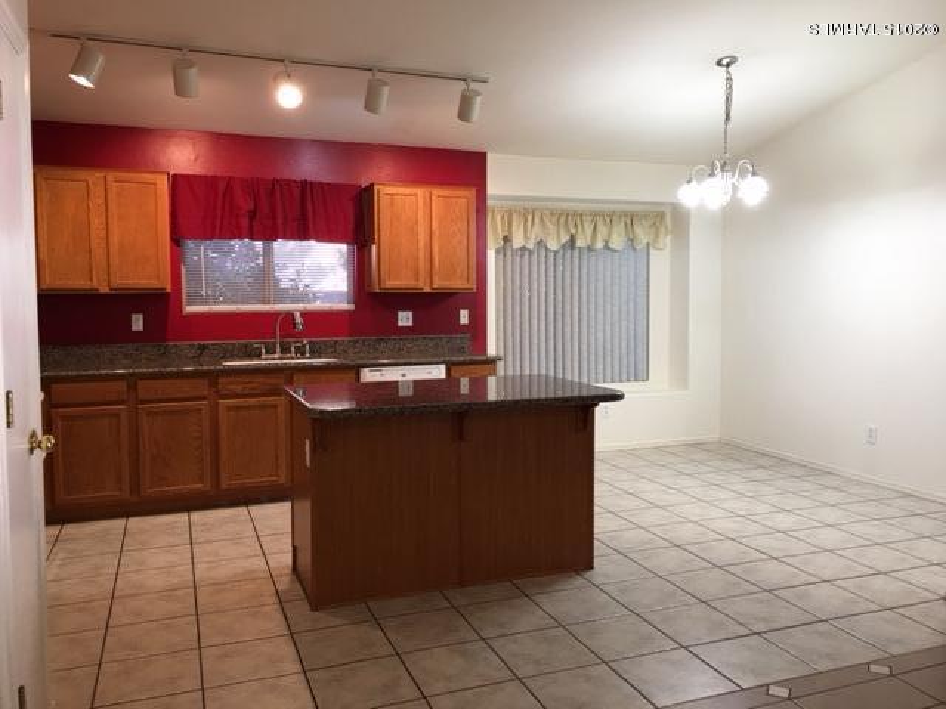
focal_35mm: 29
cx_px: 473
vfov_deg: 48.2
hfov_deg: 61.7
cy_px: 354
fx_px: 793
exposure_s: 1/15
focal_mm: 4.15
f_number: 2.2
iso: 40
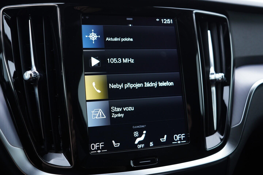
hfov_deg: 53.1
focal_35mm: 36
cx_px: 132
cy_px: 88
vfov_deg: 36.9
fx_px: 263
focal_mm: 24
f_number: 2.8
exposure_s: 1/40
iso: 200
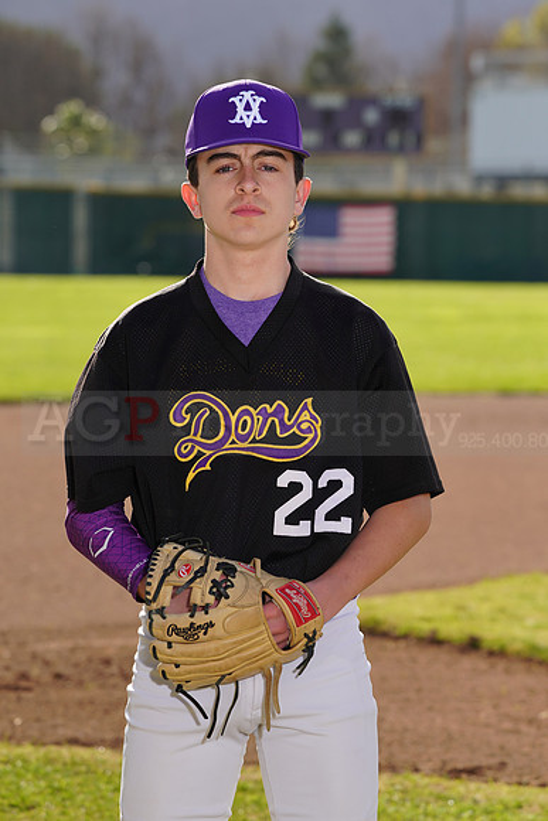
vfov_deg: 9.8
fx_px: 4769
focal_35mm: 209
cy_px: 410
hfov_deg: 6.6
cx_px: 274
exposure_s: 1/200
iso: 100
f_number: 9
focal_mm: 209
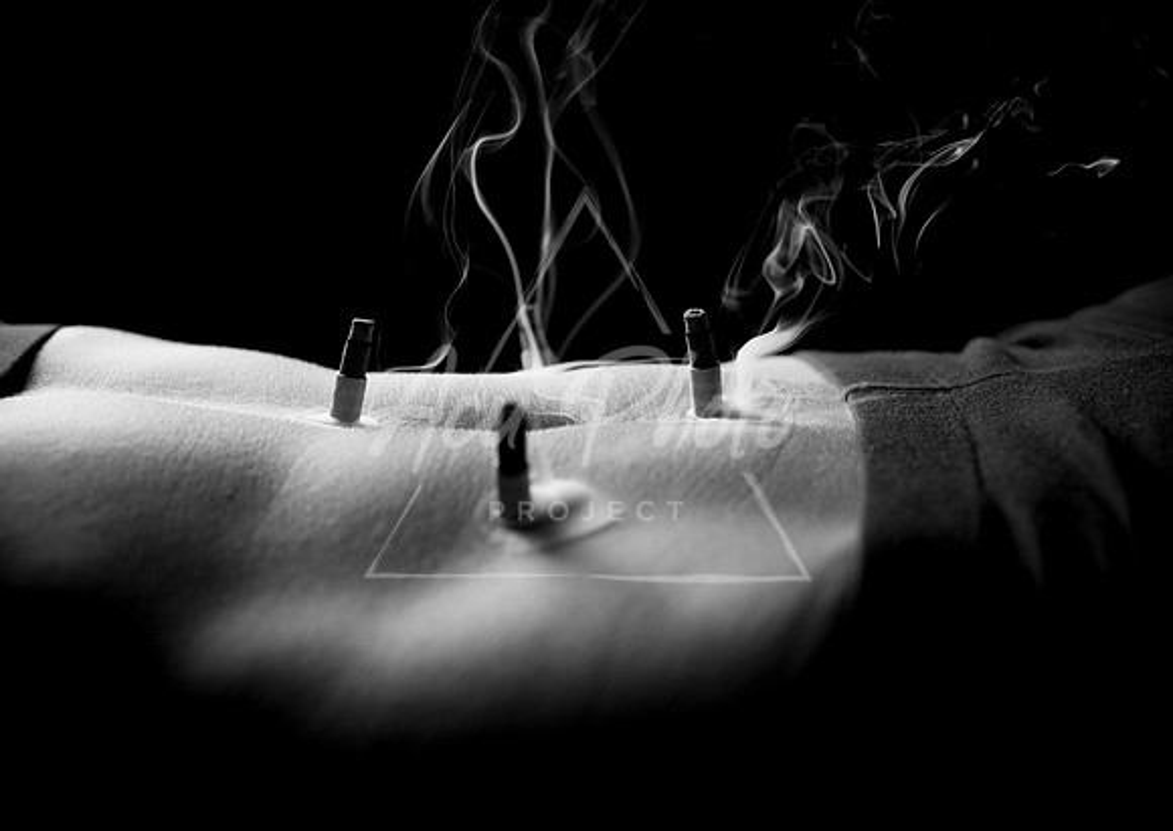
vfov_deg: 23.1
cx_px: 588
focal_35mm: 61
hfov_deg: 32.1
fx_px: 2037
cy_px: 407
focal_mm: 50
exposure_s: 1/320
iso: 800
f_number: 4
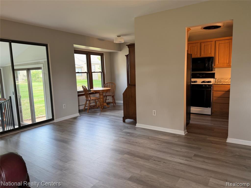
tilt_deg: -7.6
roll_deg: +2.6
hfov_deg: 71.6
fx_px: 174
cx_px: 126
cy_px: 94
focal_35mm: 24
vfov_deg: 56.8
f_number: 1.78
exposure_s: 1/127
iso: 200
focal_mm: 6.76
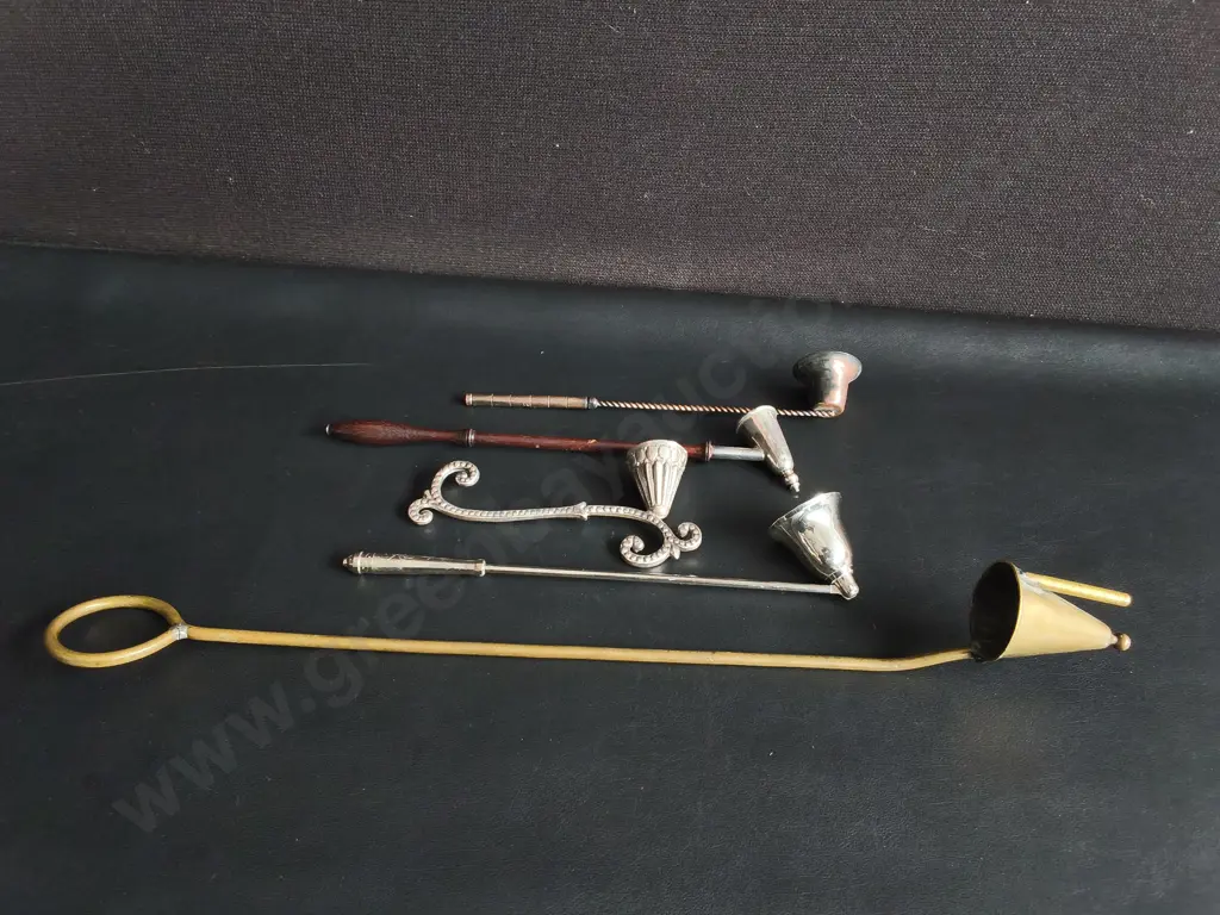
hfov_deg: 65.3
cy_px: 458
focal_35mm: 27
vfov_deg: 51.4
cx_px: 610
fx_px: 952
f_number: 2
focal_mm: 2.87
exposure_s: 1/120
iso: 100
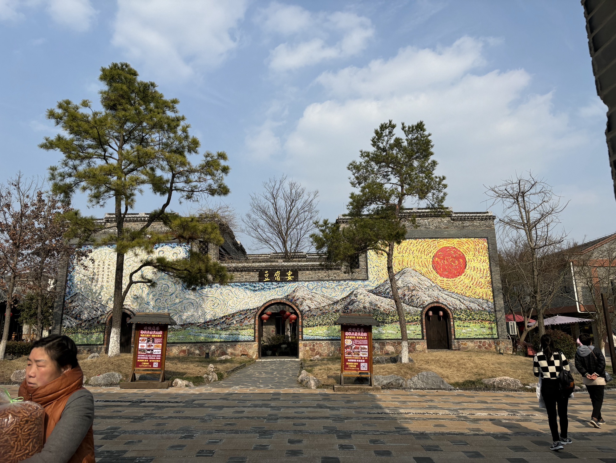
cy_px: 232
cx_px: 308
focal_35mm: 26
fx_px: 463
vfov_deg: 53.1
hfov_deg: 67.3
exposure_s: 1/3937
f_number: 1.6
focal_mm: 5.96
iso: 50
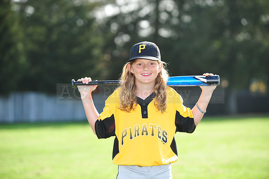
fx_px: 1157
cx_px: 134
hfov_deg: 13.3
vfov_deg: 8.8
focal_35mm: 155
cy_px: 90
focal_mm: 155
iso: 400
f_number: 4.5
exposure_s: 1/1000
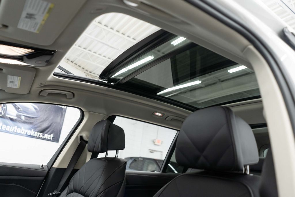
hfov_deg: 65.5
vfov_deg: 46.4
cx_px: 148
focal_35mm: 28
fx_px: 229
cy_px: 98
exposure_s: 1/50
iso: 640
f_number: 3.2
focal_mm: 28
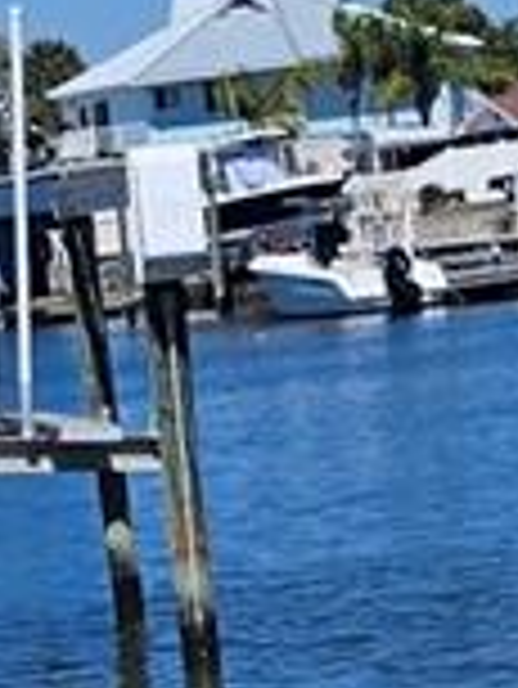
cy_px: 1880
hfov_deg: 8.3
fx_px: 3586
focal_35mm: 180
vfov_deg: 9.3
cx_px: 257
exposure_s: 1/1304
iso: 10
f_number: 1.7
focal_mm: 6.3
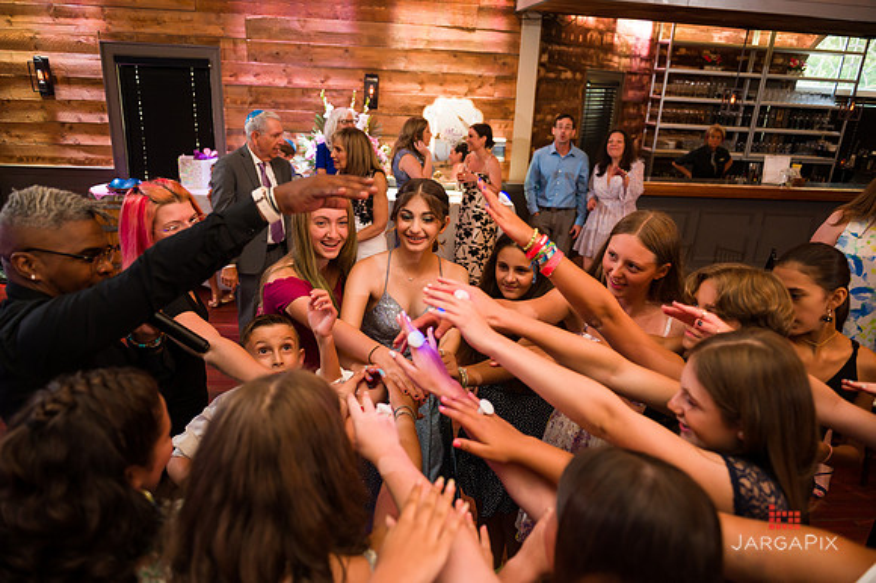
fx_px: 584
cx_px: 438
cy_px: 292
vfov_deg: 53.1
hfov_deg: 73.8
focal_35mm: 24
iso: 1250
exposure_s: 1/125
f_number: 3.2
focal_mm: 24
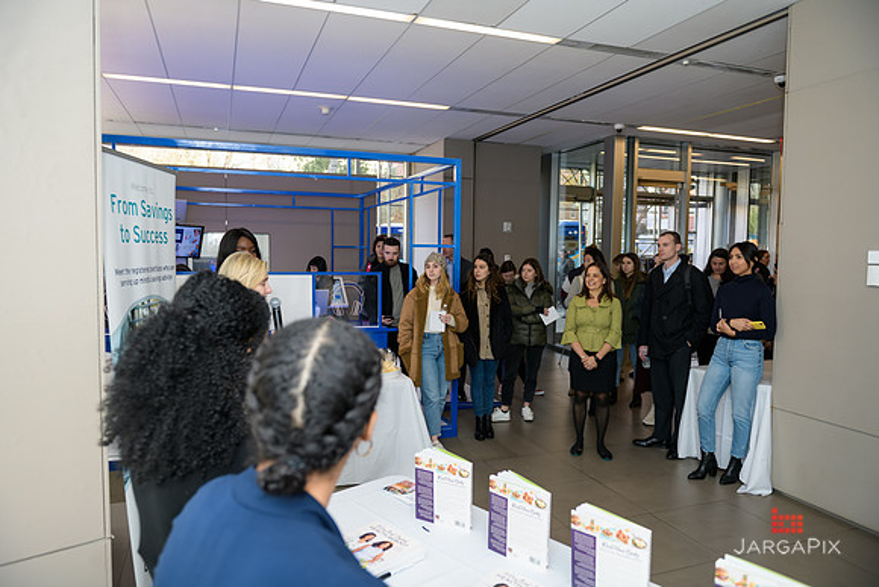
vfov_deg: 53.2
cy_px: 294
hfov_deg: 73.7
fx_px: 586
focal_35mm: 24
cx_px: 440
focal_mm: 24
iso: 200
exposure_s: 1/125
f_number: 3.2
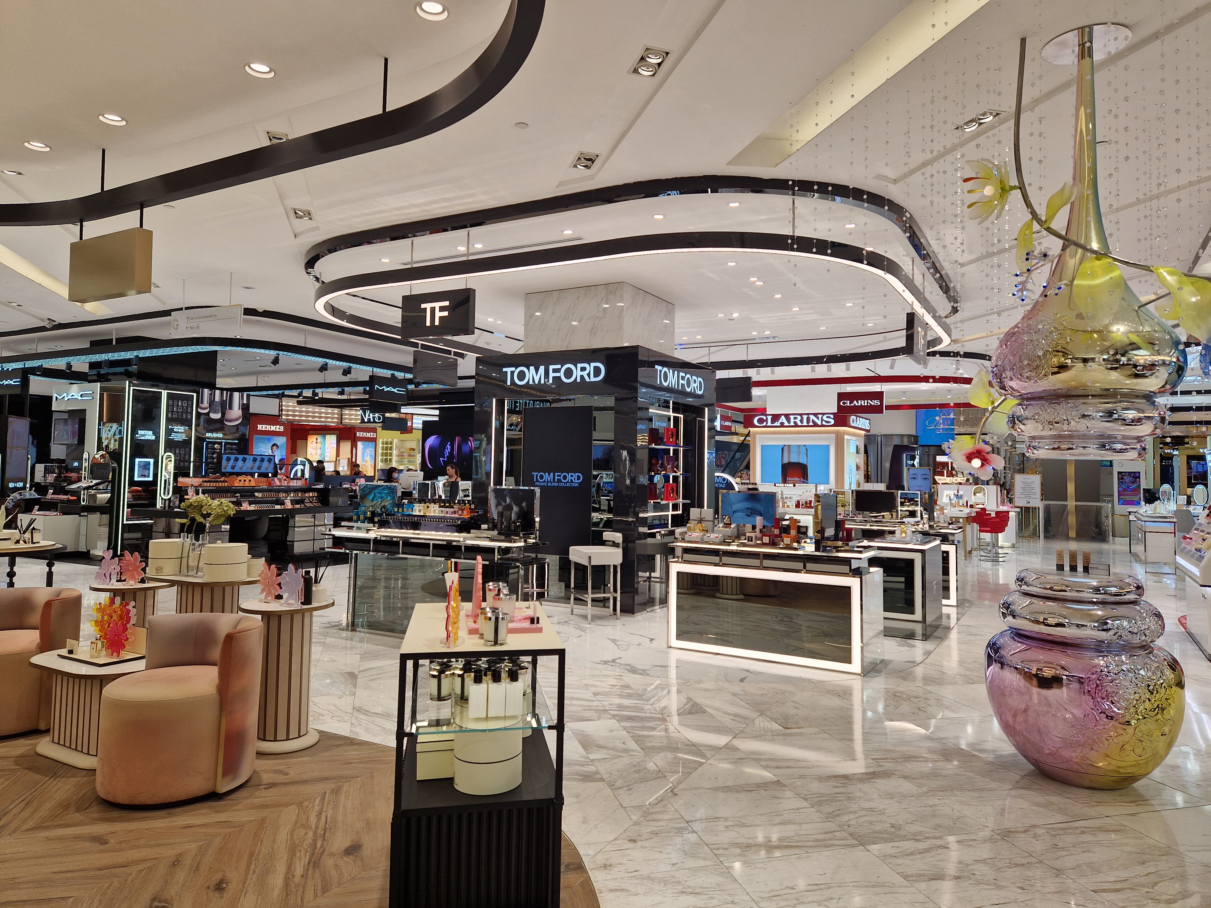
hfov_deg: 73.9
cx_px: 606
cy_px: 454
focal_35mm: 23
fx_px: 805
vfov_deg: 58.9
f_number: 1.8
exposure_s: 1/124
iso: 50
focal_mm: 5.4
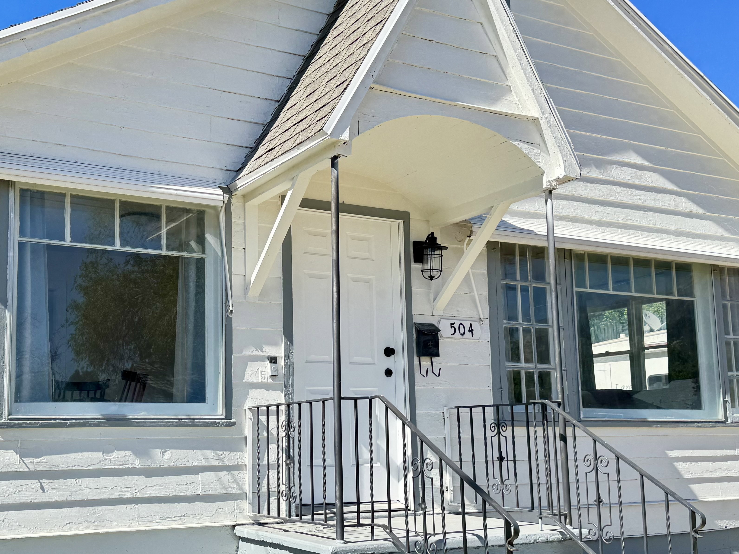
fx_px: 918
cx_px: 280
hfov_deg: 43.5
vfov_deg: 33.5
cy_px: 333
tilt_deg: +6.0
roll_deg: +0.1
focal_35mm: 43
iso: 80
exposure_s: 1/2041
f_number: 1.78
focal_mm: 6.76
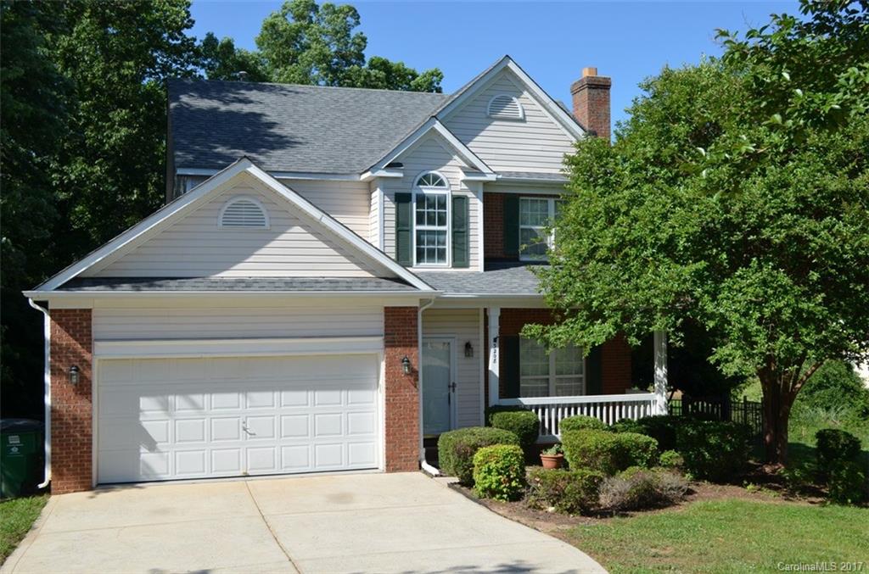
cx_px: 434
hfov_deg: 49.7
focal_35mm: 39
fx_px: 939
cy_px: 287
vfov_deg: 34.0
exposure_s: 1/250
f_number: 8
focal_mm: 26
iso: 110
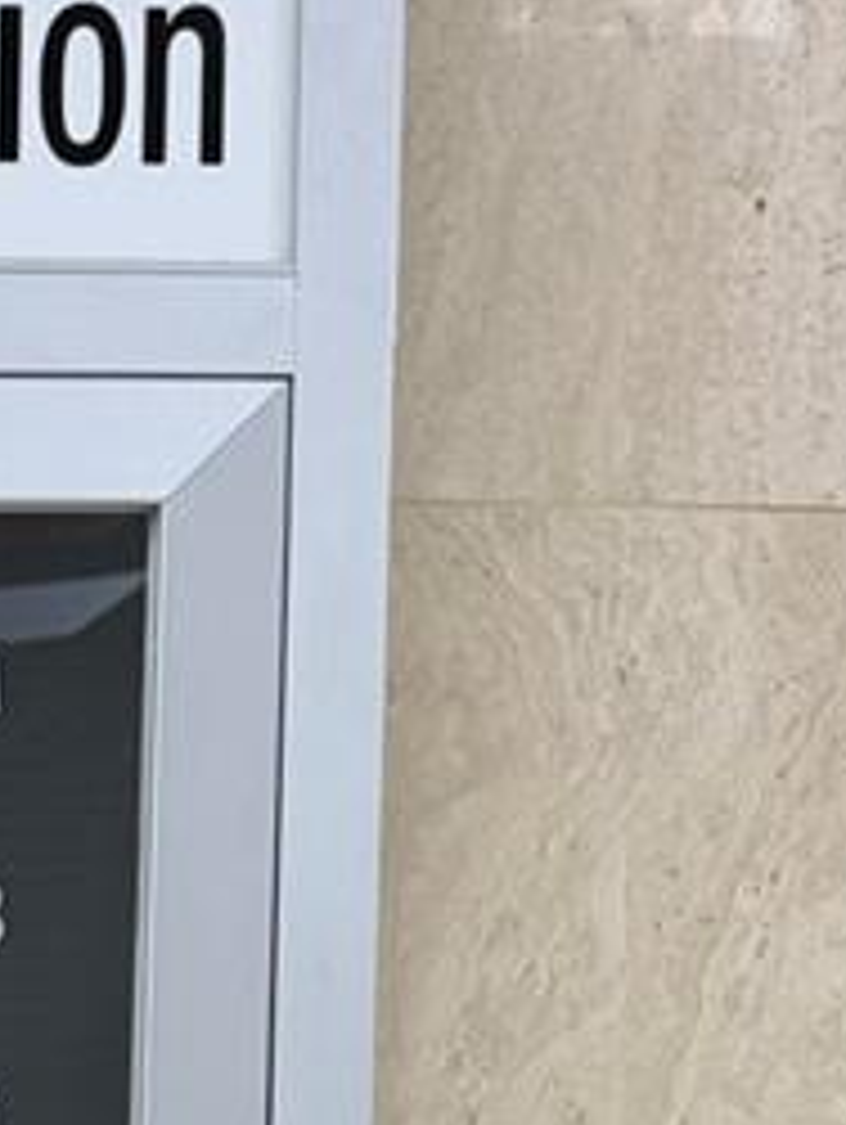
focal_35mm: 115
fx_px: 3741
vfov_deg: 16.3
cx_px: -950
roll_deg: -1.4
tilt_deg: -2.3
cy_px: 1390
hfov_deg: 11.4
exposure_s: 1/120
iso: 125
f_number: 1.78
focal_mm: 6.76
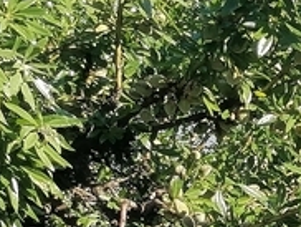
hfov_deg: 10.8
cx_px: 639
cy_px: 442
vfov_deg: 8.7
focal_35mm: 163
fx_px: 1419
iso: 50
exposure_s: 1/483
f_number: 1.8
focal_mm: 4.75
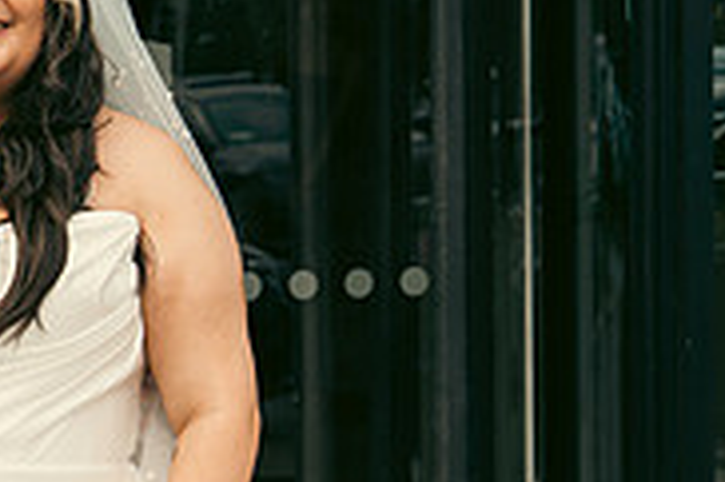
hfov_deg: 8.8
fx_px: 4688
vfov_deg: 5.9
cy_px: 376
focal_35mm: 233
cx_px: -112
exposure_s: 1/250
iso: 125
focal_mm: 49
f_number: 5
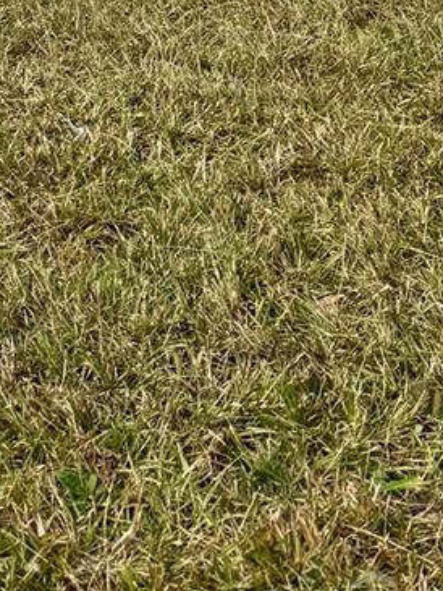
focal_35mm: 101
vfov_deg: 15.7
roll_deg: -1.8
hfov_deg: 14.1
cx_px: -137
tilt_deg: -0.9
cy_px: -560
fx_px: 1722
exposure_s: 1/3584
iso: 80
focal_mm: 6.76
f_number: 1.78
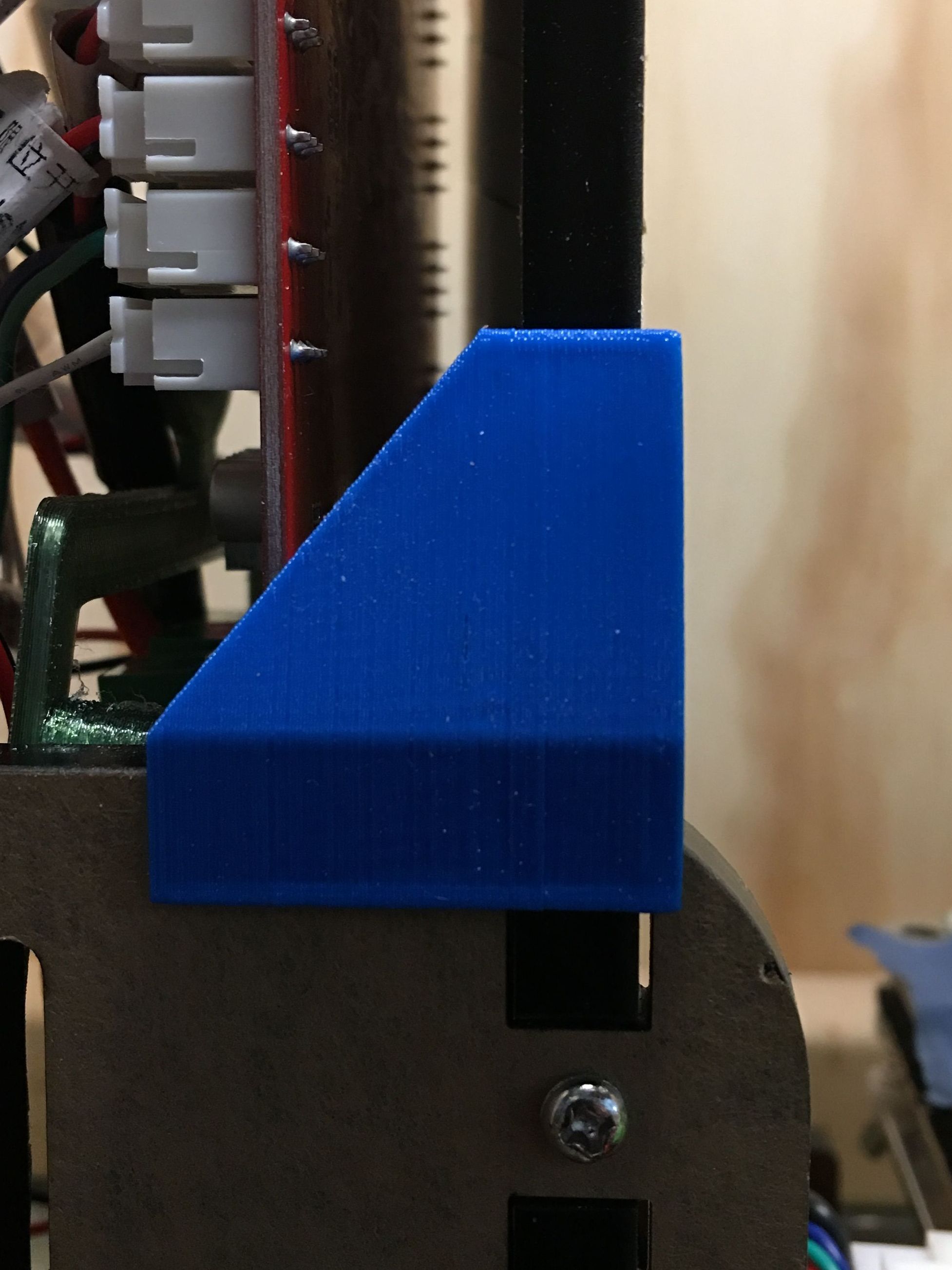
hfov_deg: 48.2
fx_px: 1063
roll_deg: +0.1
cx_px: 476
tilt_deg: -5.2
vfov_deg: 61.7
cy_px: 635
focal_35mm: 29
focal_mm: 4.15
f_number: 2.2
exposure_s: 1/15
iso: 64
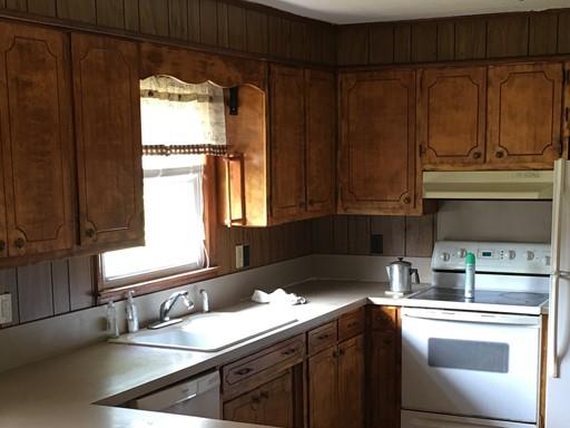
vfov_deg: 25.0
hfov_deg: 33.2
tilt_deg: -6.7
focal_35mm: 58
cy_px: 302
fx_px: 955
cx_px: 312
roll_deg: +0.6
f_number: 2.2
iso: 50
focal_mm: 4.15
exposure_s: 1/15
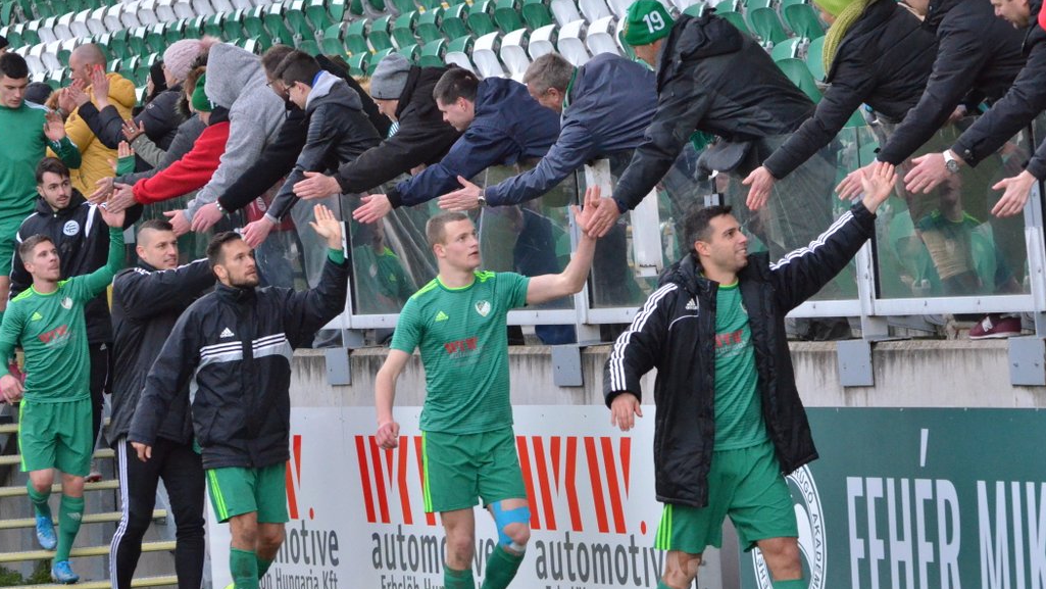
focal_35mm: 224
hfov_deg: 9.6
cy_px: 338
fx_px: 6214
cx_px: 604
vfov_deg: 5.4
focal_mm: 122
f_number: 7.1
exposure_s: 1/800
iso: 3200
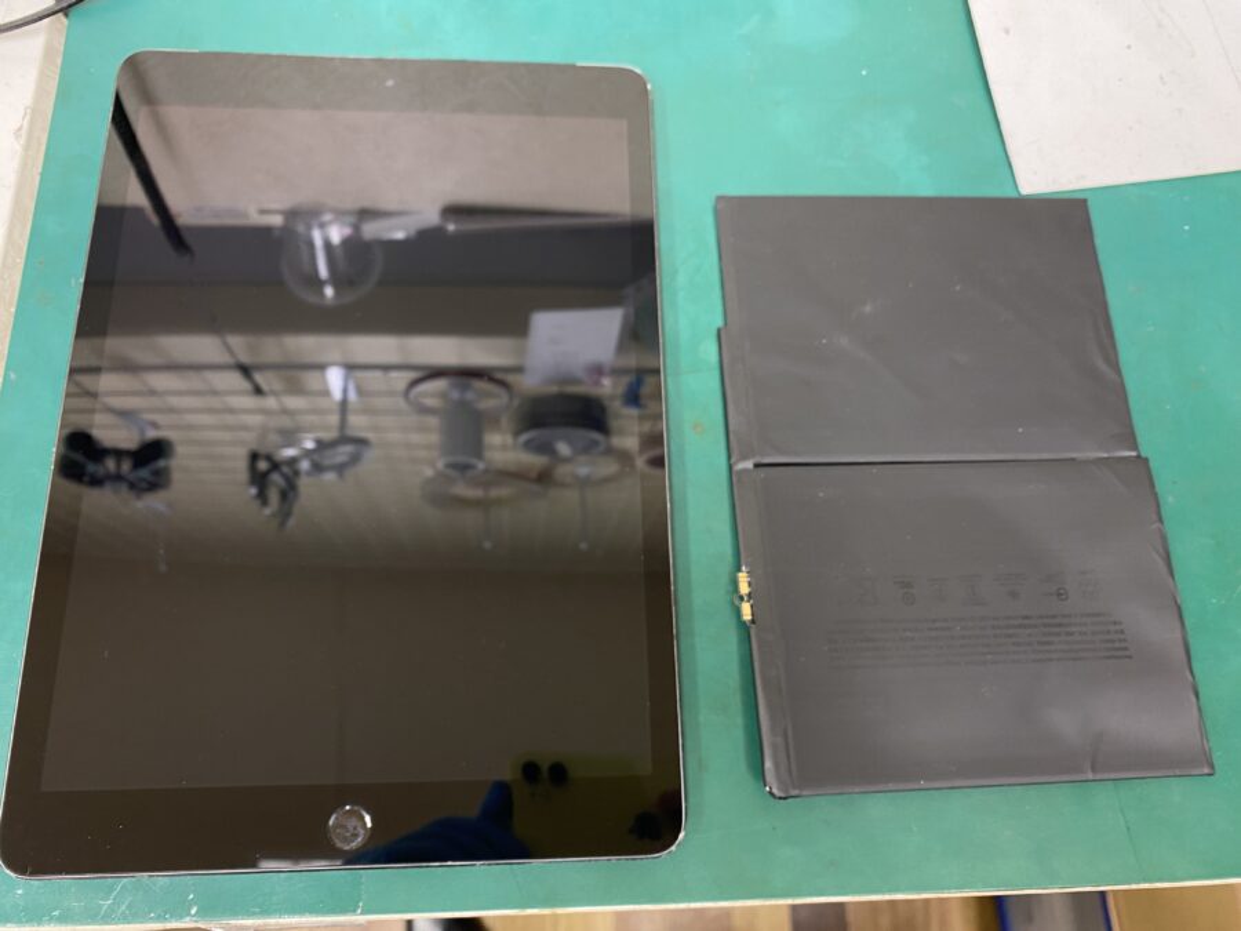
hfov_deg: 67.3
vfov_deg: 53.1
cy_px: 466
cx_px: 620
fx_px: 932
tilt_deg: -71.1
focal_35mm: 26
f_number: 1.8
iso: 80
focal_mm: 4.25
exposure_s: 1/50
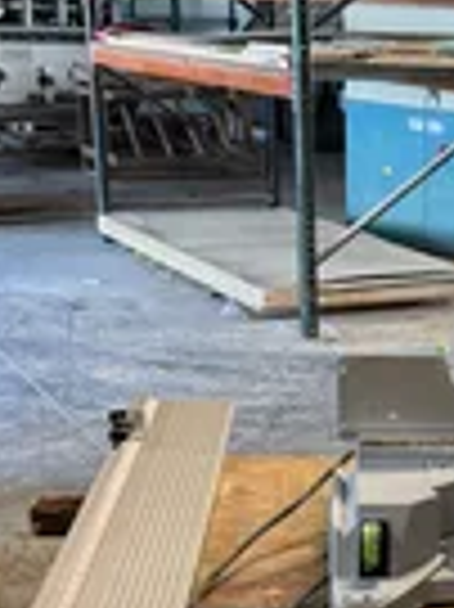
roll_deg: -2.1
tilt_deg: -20.4
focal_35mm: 71
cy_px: 509
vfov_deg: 26.8
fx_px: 1244
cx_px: 517
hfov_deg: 19.7
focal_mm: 6.76
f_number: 1.78
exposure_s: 1/60
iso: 320
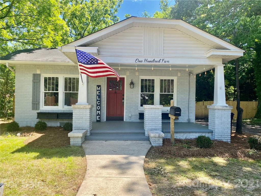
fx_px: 196
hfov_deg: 67.3
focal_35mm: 26
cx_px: 130
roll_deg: -1.1
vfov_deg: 53.1
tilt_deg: +1.2
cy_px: 98
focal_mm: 4.25
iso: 32
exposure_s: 1/742
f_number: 1.8
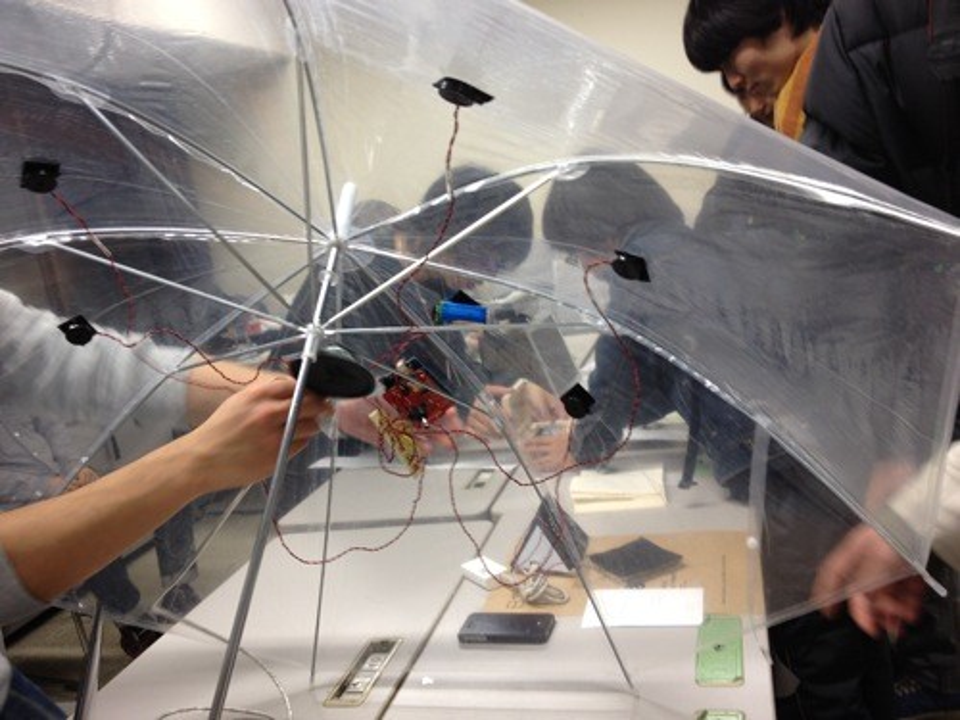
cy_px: 360
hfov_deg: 52.6
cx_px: 480
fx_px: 971
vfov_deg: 40.7
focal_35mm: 35
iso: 64
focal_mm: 4.28
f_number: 2.4
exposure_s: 1/20
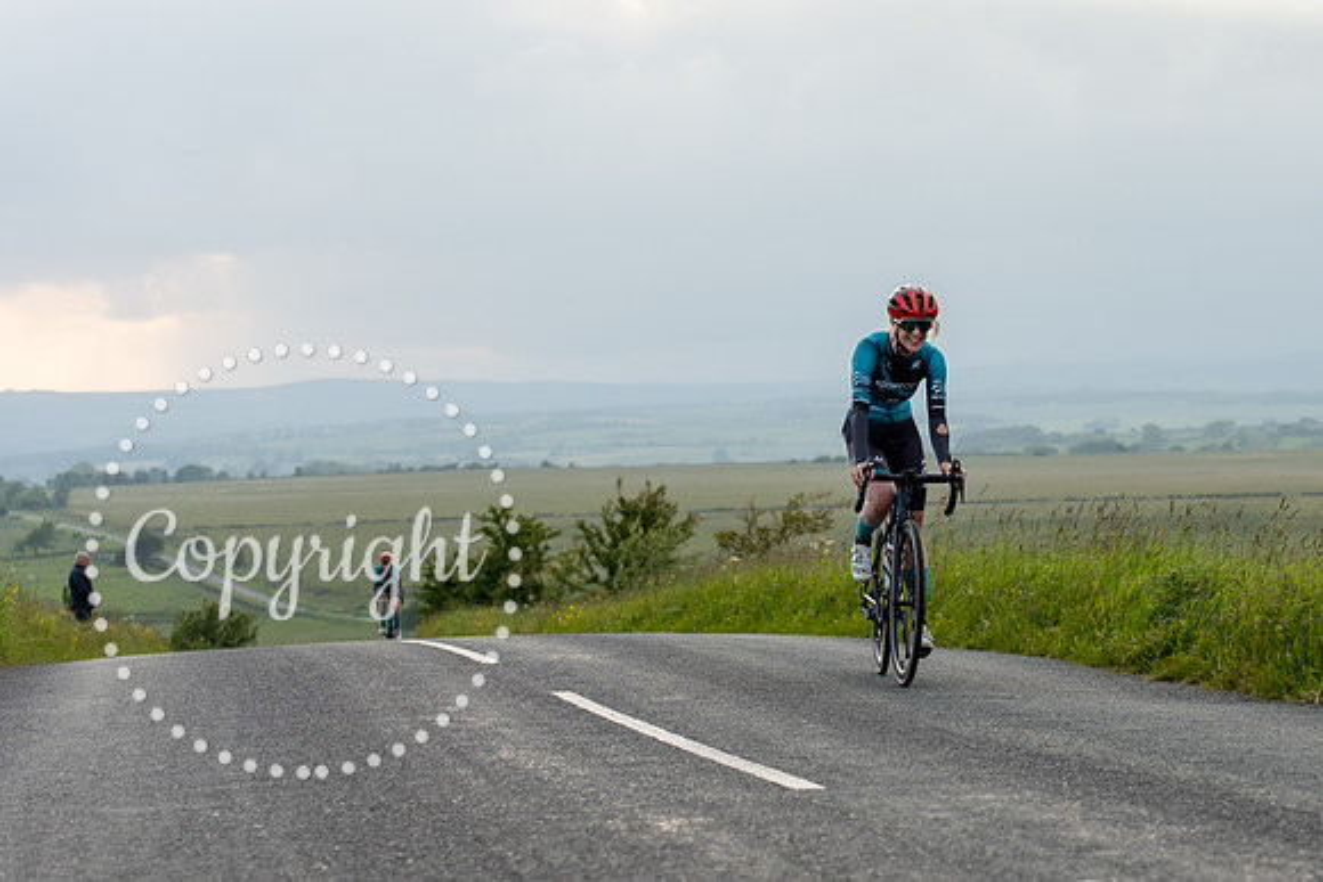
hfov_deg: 19.5
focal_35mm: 104
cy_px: 479
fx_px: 3836
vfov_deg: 13.1
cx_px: 924
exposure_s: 1/1000
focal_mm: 73
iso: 400
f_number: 4
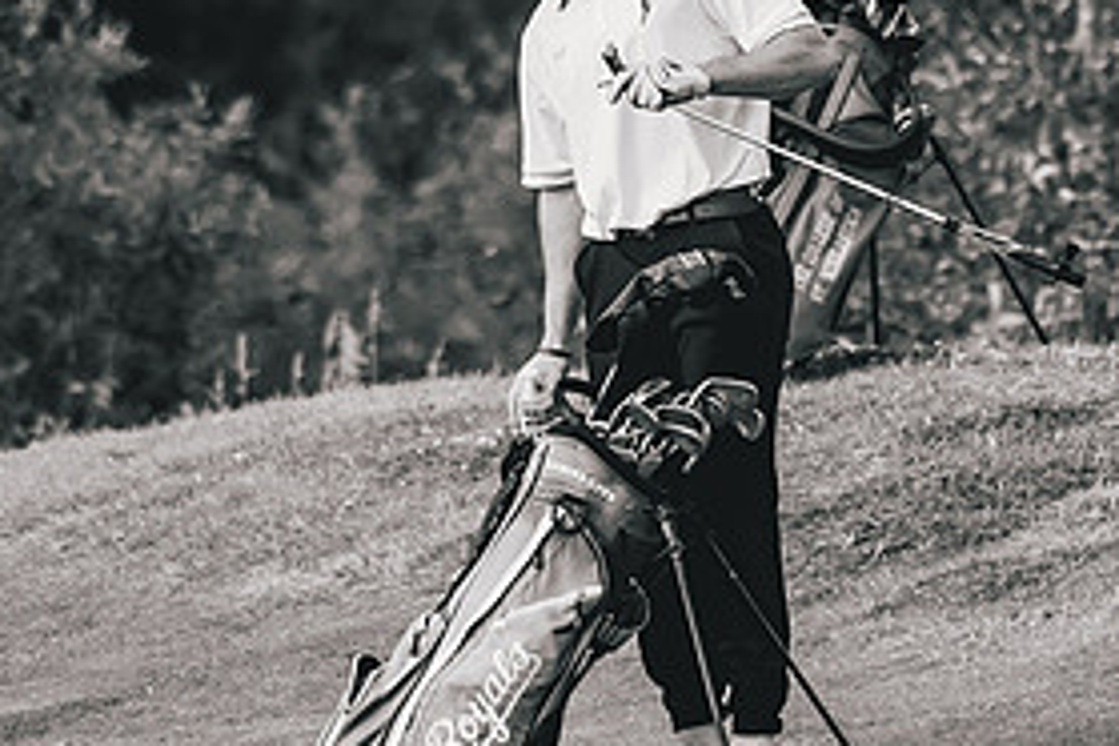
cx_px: 708
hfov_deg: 4.0
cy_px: 255
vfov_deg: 2.7
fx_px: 15851
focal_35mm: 510
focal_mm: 150
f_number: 2.8
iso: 400
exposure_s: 1/2000
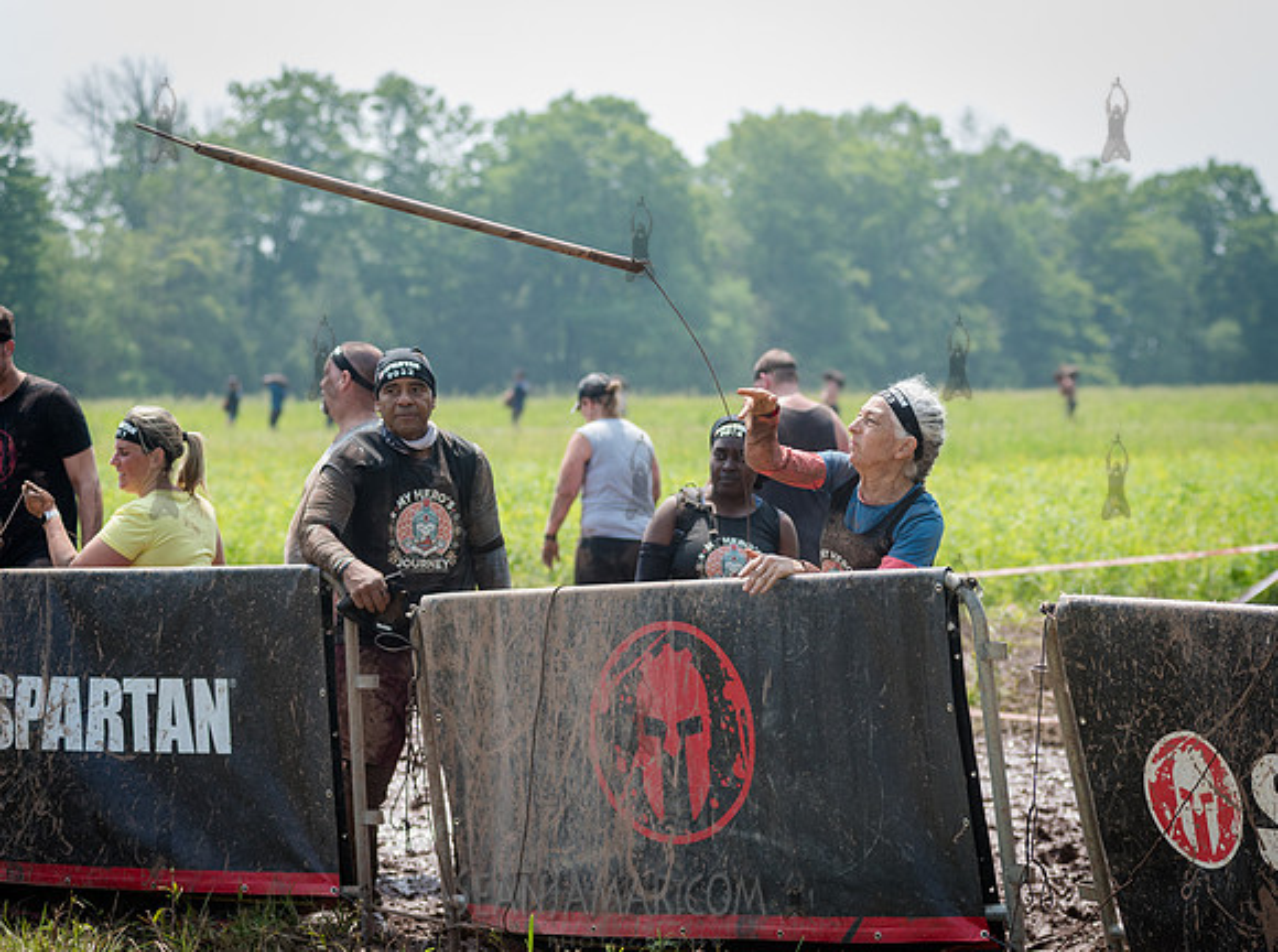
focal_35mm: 110
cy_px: 527
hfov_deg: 18.0
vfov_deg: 13.4
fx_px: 4036
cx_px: 782
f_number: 4
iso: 400
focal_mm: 92
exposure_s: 1/1600
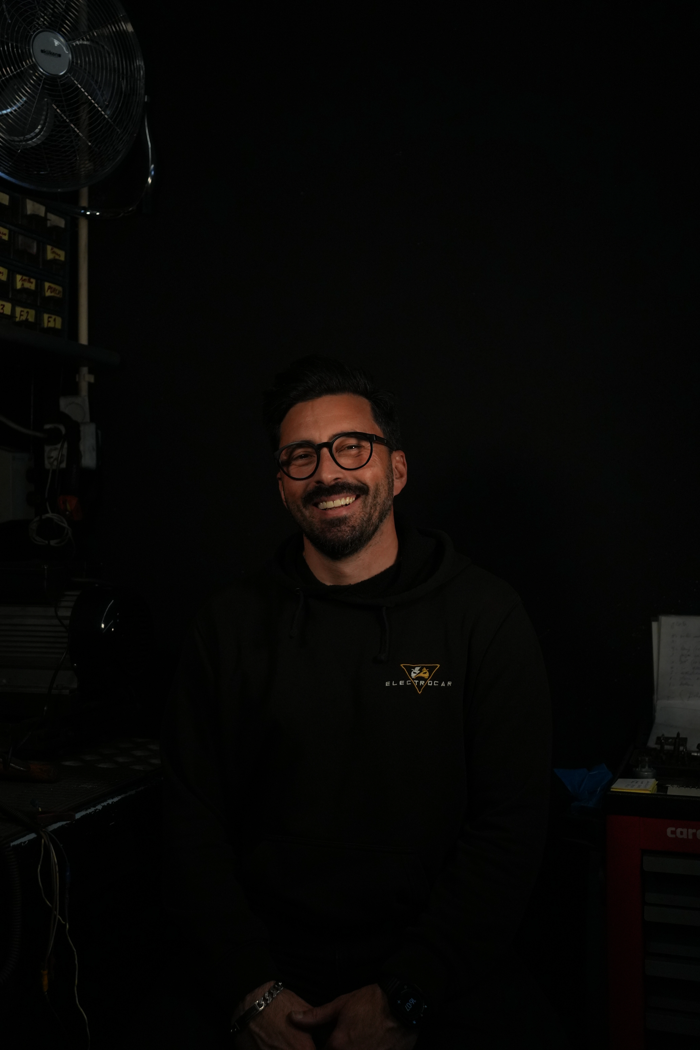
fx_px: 1207
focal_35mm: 41
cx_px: 350
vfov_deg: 47.0
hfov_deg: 32.3
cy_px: 525
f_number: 2.8
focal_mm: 27.6
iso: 1250
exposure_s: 1/2000
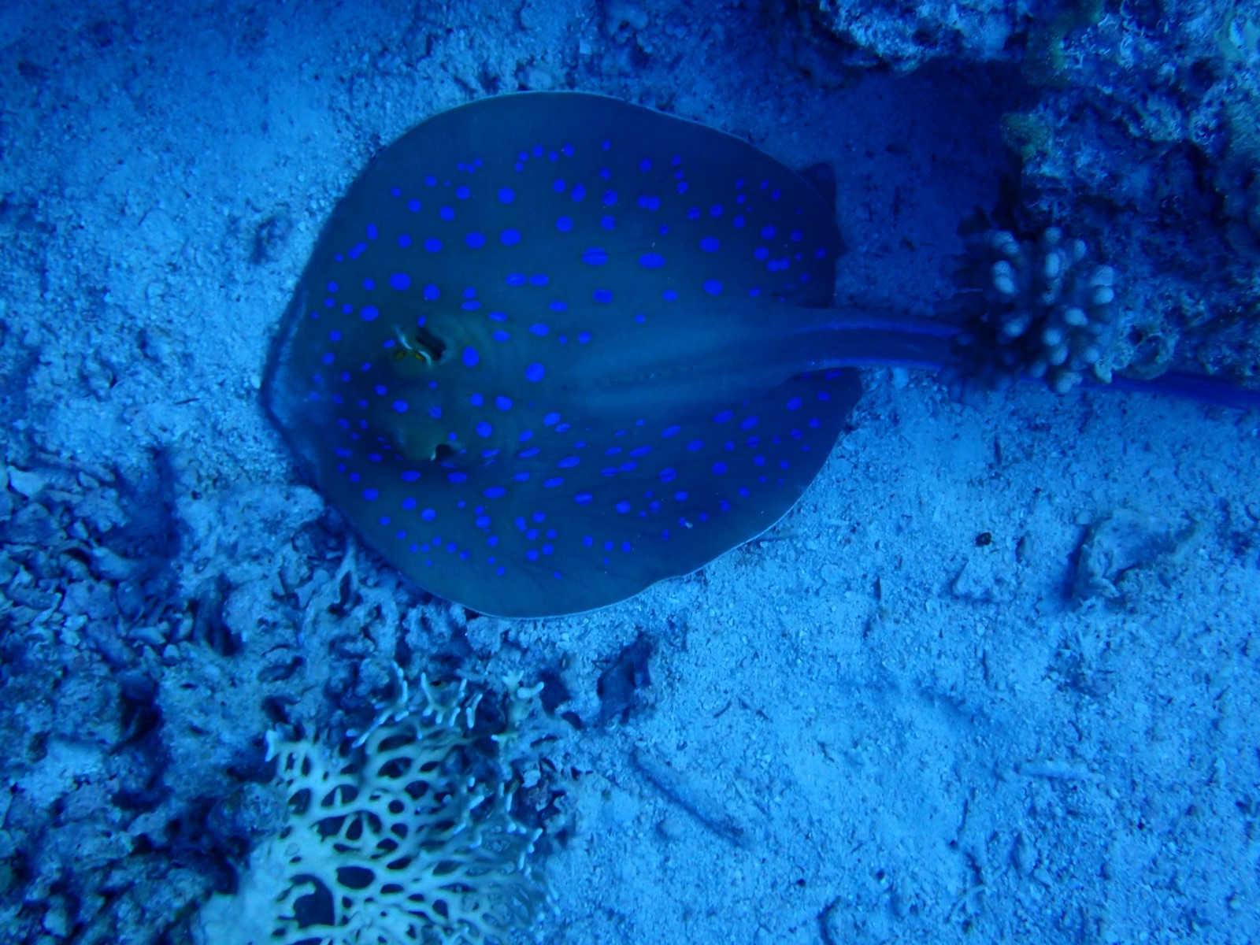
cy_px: 472
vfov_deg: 30.9
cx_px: 630
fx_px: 1711
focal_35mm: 47
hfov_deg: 40.4
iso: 200
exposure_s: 1/160
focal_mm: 8.4
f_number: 4.5
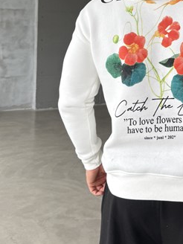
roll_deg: -1.4
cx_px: 171
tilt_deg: -0.9
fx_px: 359
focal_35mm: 51
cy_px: 66
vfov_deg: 36.7
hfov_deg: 27.4
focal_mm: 6.76
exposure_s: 1/121
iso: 64
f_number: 1.78
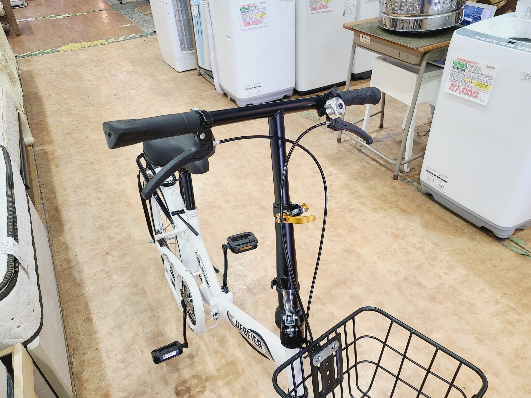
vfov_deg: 53.1
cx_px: 266
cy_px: 199
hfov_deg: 67.3
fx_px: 399
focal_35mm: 26
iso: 125
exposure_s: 1/50
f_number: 1.8
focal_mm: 5.4
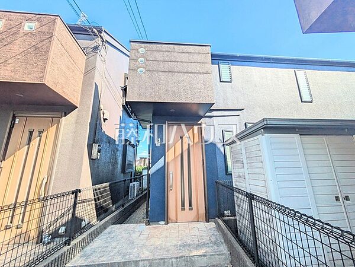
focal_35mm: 14
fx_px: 144
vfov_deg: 85.7
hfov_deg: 102.1
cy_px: 134
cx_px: 178
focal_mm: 1.83
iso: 50
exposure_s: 1/724
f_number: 2.2
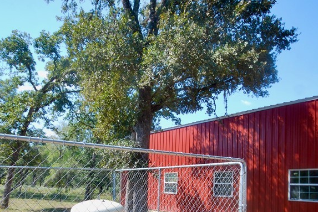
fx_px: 301
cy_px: 165
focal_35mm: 34
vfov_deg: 37.7
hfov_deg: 55.8
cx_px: 161
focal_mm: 12
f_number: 6.3
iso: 100
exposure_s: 1/160
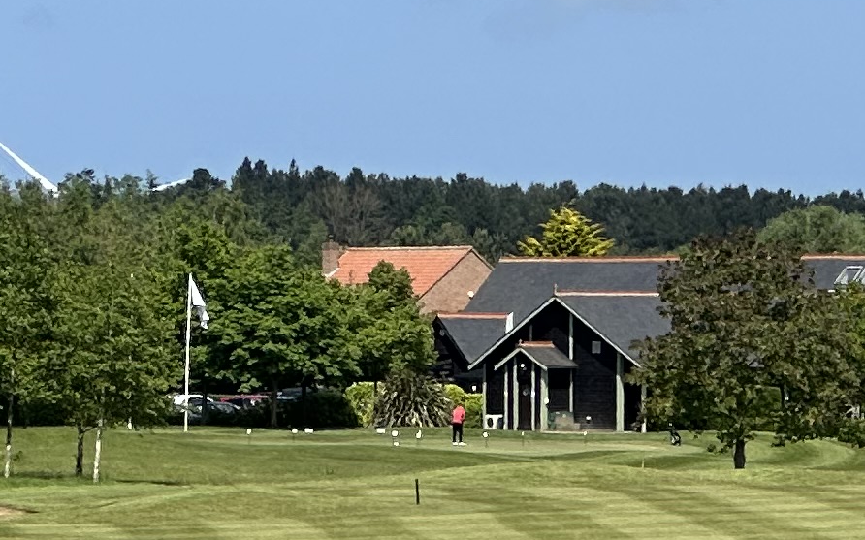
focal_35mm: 369
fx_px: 8697
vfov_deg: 3.6
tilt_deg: -0.1
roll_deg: -0.5
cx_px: 815
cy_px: 443
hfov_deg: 5.7
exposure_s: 1/927
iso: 32
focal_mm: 9
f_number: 2.8
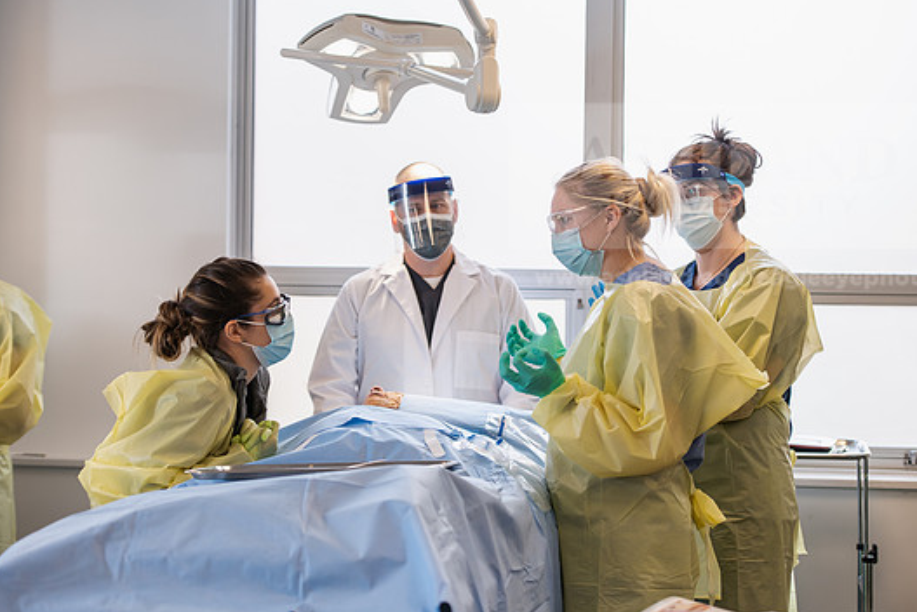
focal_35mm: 88
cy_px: 314
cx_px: 456
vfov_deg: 15.6
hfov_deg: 23.1
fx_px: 2243
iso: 320
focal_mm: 80
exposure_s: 1/200
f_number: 3.5
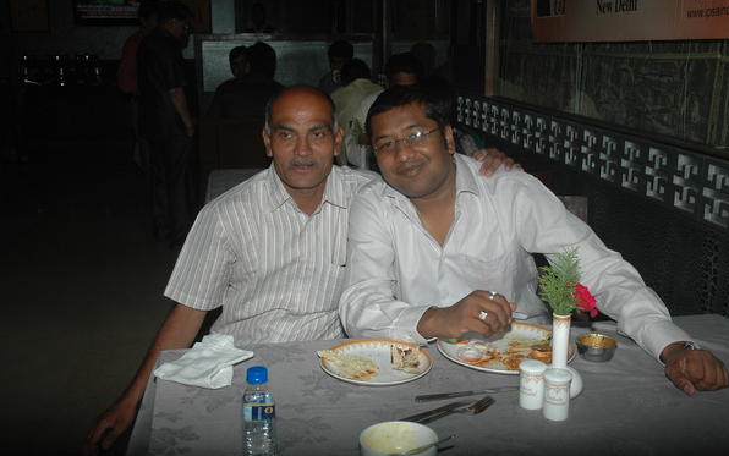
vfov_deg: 30.9
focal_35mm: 42
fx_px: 825
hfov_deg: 47.7
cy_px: 222
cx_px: 366
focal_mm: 27
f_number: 7.1
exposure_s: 1/250
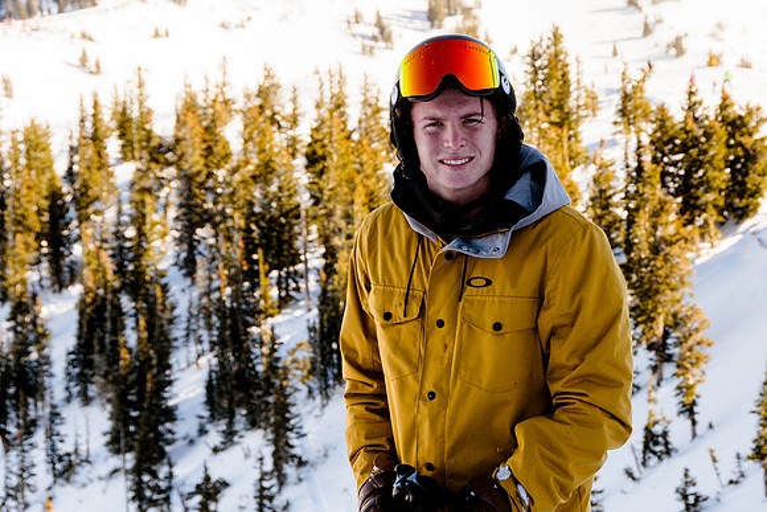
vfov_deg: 9.8
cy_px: 194
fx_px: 2975
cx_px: 476
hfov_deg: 14.7
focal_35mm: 140
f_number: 11
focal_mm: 75
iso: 400
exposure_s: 1/400
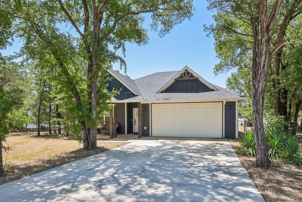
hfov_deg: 81.2
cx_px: 151
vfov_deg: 59.5
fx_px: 176
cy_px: 101
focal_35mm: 21
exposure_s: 1/500
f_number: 8
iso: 400
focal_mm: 21
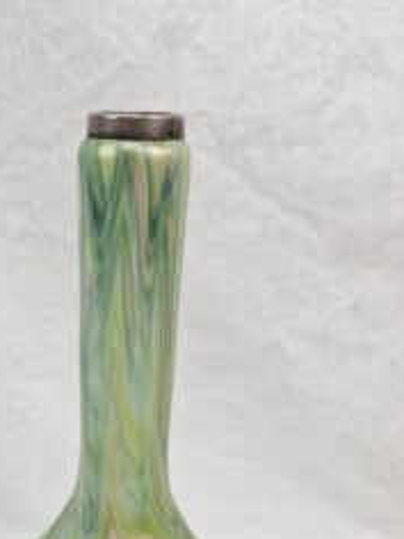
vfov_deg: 46.6
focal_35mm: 39
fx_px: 607
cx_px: 112
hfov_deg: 36.1
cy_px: 384
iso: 40
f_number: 1.7
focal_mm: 6.3
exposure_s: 1/100
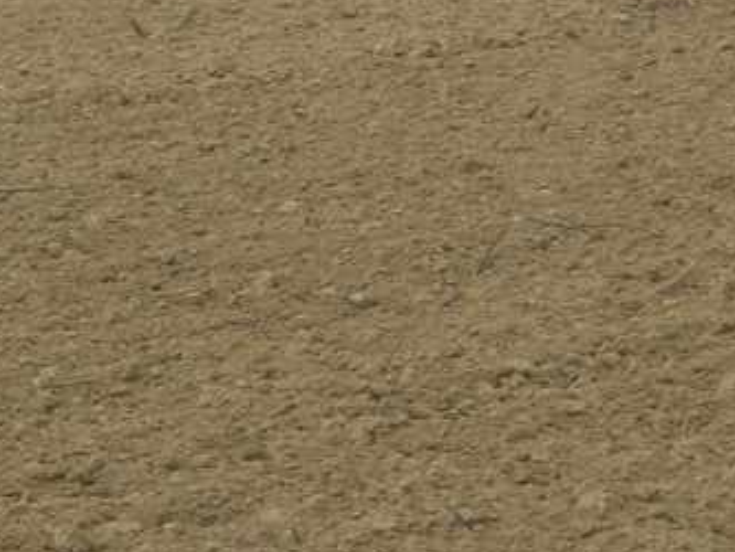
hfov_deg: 5.7
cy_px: -283
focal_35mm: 347
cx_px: 302
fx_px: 7370
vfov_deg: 4.3
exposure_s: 1/125
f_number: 8.2
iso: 64
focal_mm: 23.4
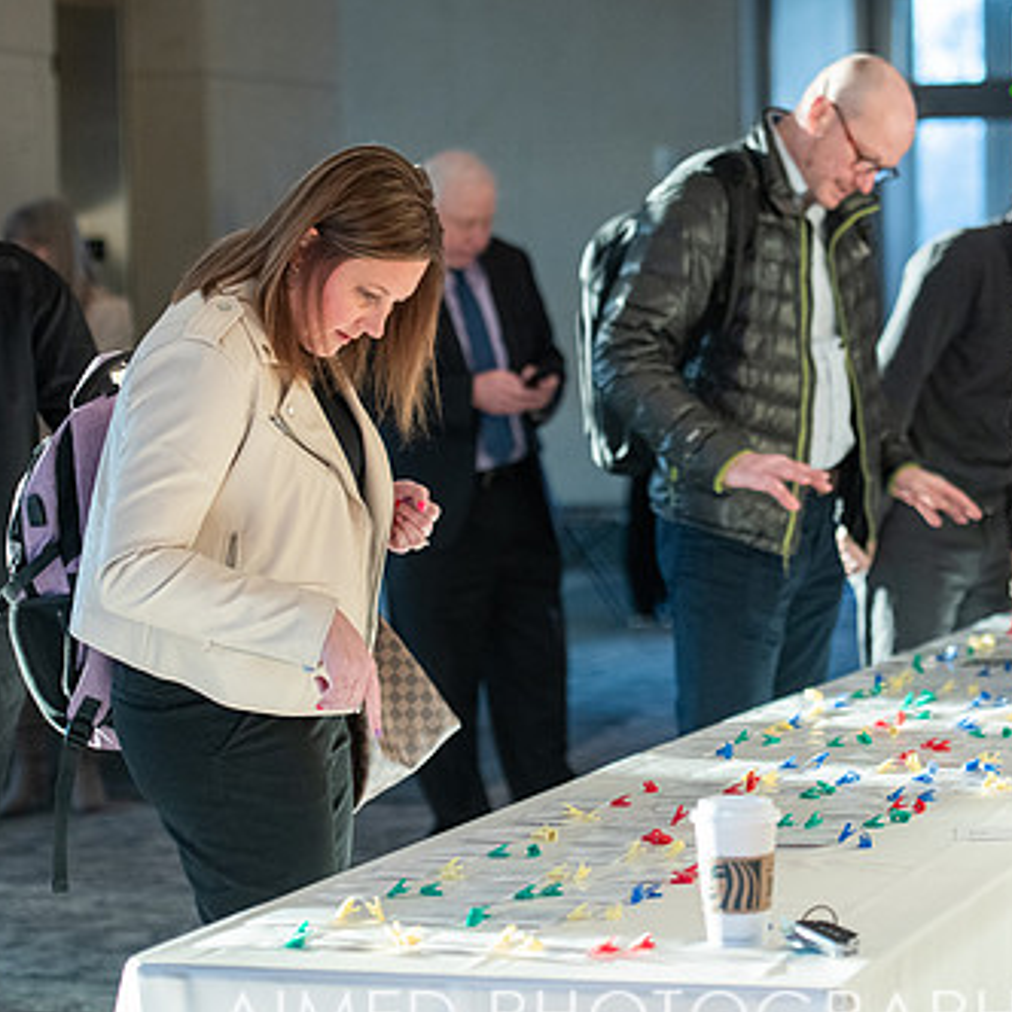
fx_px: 4068
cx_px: 646
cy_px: 486
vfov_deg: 14.2
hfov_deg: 14.2
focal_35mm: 123
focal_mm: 82
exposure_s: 1/200
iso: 1250
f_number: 2.8
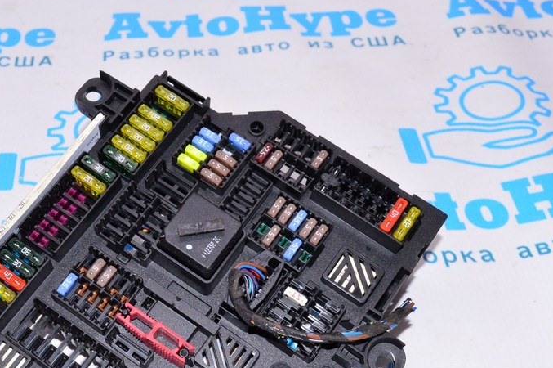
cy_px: 258
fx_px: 871
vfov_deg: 23.7
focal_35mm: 57
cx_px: 202
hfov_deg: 35.0
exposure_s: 1/200
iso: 1600
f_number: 8
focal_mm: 25
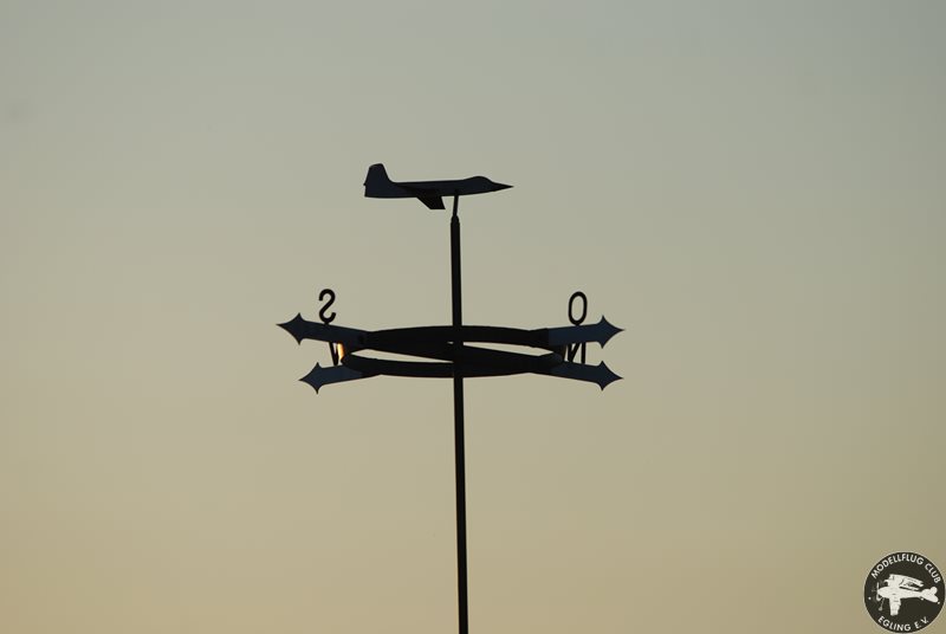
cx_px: 473
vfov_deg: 4.6
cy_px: 317
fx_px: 7895
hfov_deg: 6.9
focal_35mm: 300
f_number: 4
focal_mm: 200
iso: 100
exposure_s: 1/1000
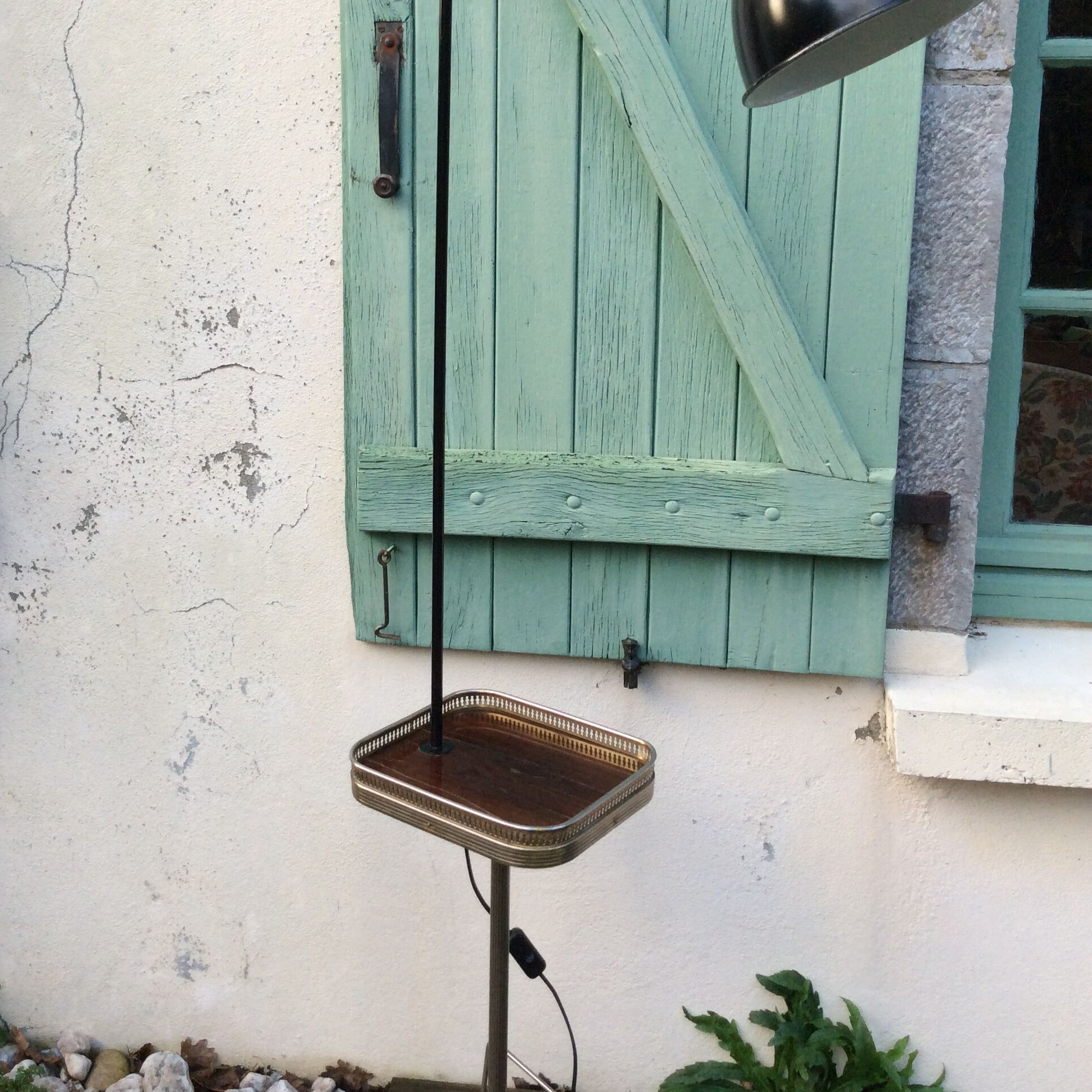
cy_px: 370
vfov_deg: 43.3
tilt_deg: -8.9
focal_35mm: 38
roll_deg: -0.3
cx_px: 544
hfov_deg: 43.9
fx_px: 1356
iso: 50
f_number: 2.4
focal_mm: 3.3
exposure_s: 1/100
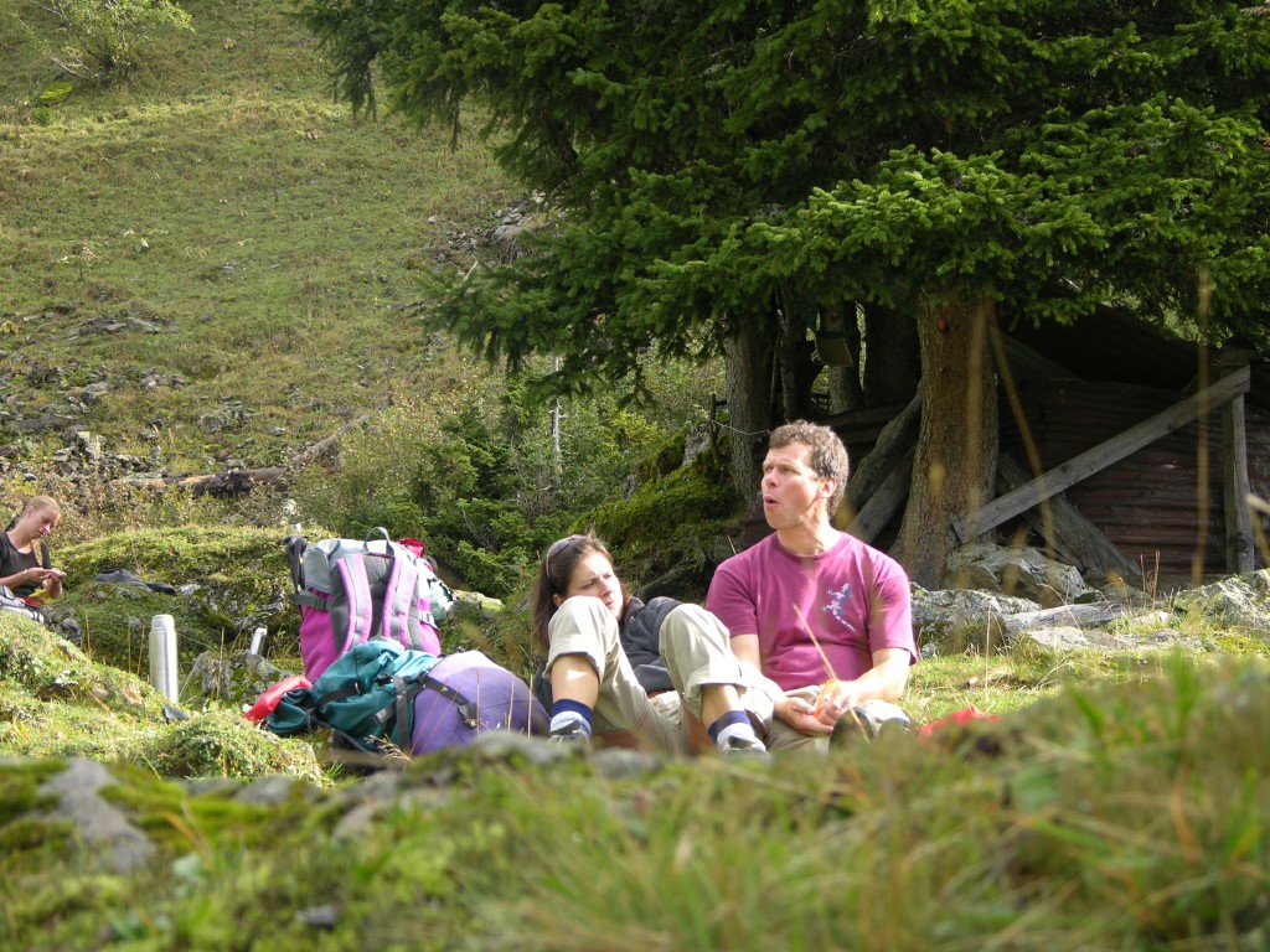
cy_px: 476
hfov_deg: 17.9
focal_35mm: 110
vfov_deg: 13.5
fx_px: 4036
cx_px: 635
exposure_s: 1/110
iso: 50
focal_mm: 27.3
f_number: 3.7
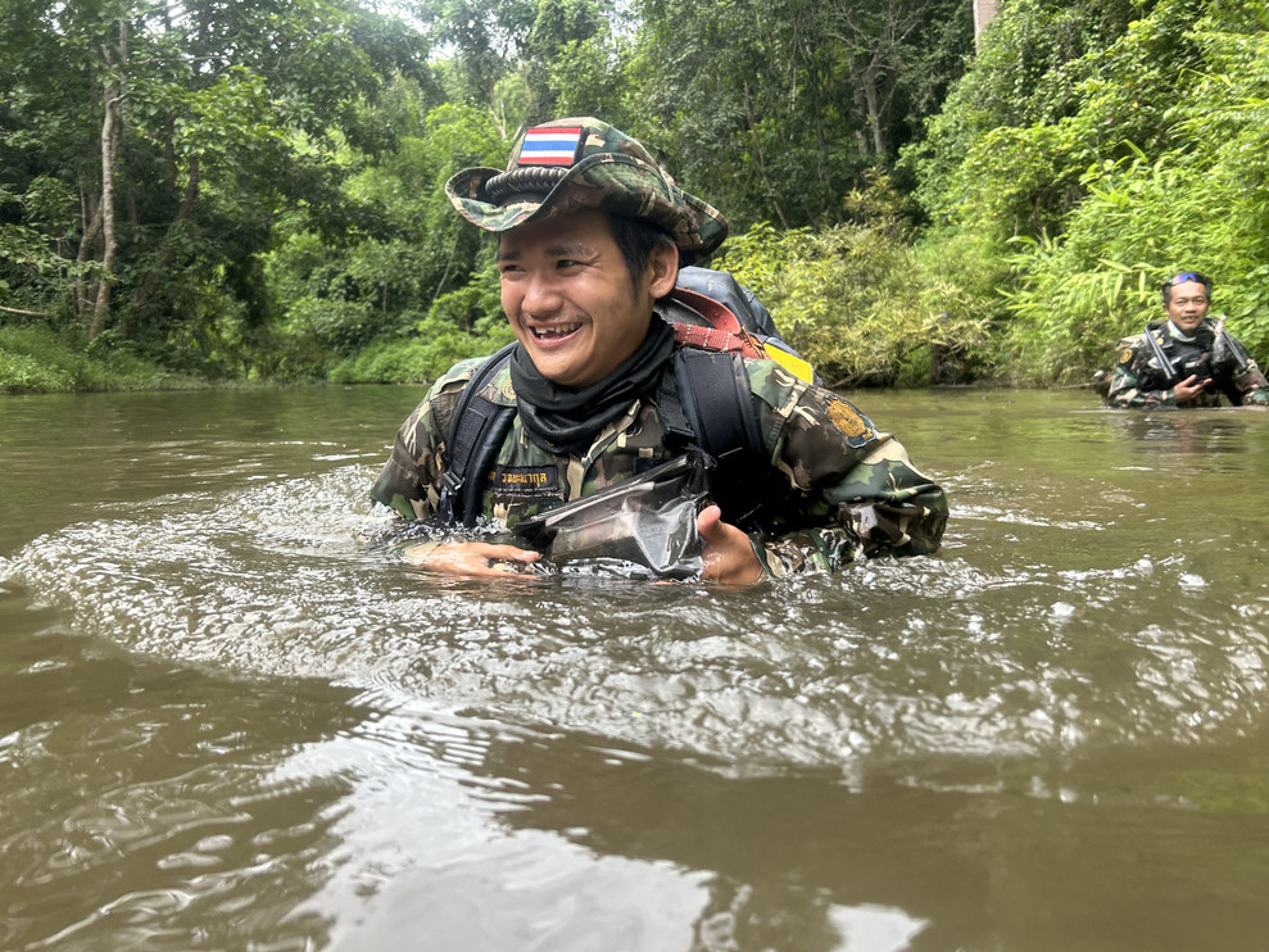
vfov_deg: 53.1
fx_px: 953
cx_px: 634
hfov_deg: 67.3
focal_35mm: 26
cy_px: 476
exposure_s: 1/364
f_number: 1.5
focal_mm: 5.7
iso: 50
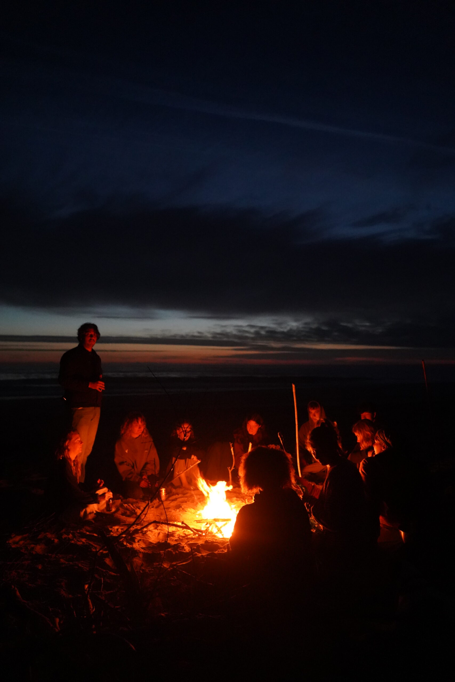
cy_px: 341
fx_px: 531
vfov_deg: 65.5
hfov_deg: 46.4
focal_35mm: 28
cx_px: 228
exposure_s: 1/60
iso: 12800
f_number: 2.8
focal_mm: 28
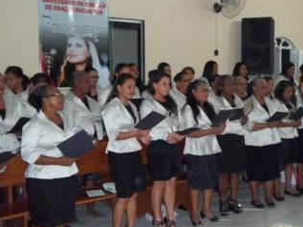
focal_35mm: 51
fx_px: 446
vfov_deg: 28.5
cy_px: 98
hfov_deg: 36.5
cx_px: 233
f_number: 2.9
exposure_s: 1/30
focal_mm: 5.7
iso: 400
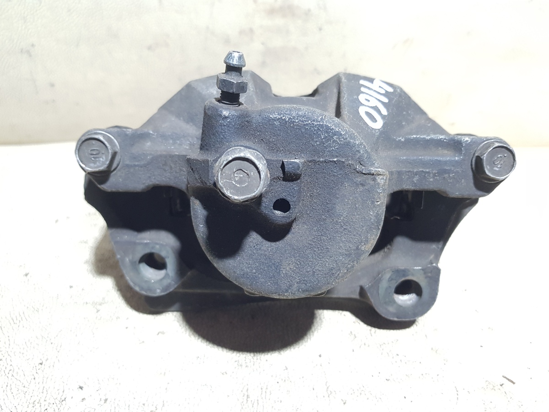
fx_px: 412
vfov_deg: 53.1
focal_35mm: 26
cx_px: 274
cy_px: 206
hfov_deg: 67.3
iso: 160
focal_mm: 4.2
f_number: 1.7
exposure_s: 1/33
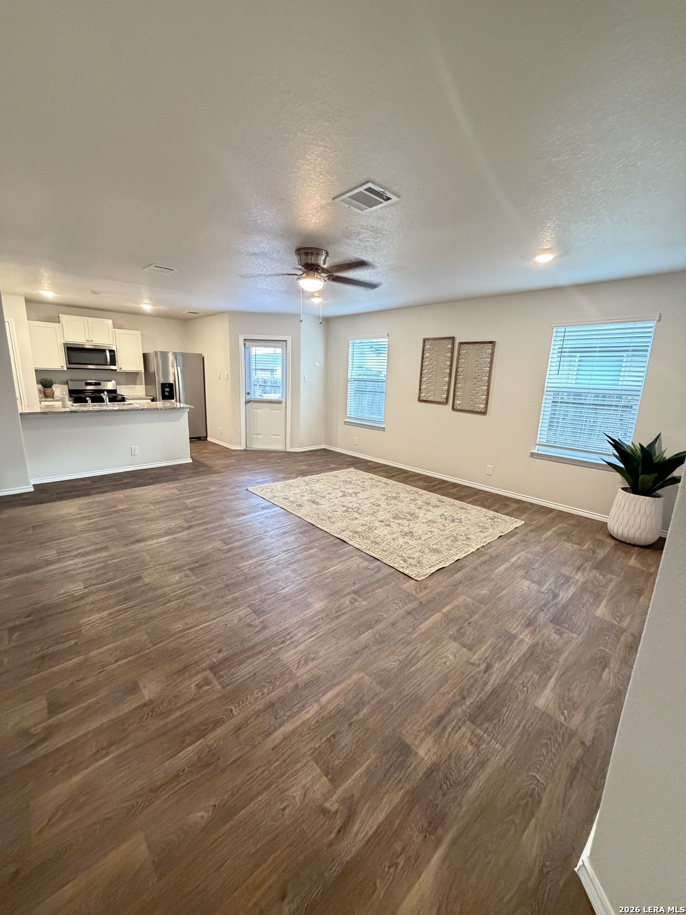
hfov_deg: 85.7
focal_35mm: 14
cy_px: 458
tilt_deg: -12.2
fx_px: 370
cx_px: 343
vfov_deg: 102.1
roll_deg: -2.3
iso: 640
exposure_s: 1/60
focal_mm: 2.22
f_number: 2.2
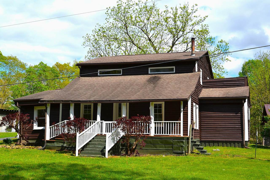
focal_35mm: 45
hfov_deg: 43.6
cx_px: 135
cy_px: 90
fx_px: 337
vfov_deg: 29.9
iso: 100
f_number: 8
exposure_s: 1/250
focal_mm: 30
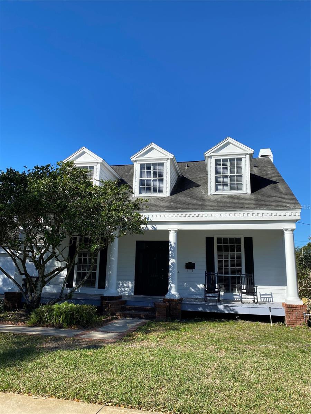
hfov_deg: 53.1
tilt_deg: +13.5
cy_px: 207
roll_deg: -2.0
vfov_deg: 67.3
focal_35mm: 26
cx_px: 156
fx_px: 311
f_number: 1.8
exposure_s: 1/2066
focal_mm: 4.25
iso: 32
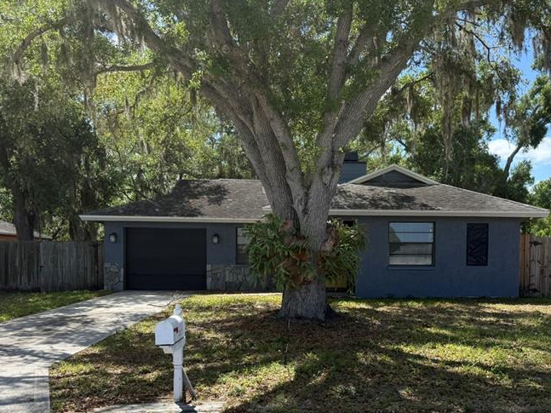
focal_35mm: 38
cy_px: 283
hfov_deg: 48.7
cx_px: 331
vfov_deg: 37.2
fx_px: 605
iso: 100
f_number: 1.78
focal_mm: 6.76
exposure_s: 1/2801
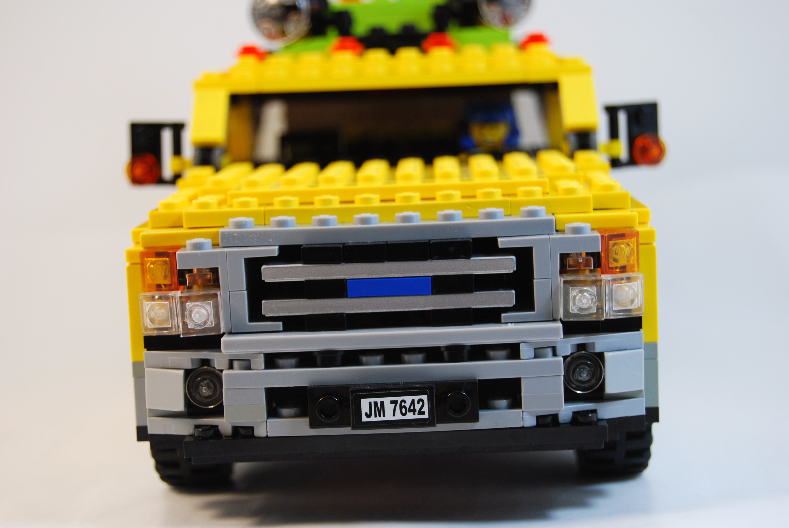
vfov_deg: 16.6
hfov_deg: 24.6
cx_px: 394
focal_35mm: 82
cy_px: 264
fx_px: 1810
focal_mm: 55
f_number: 5.6
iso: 200
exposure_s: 1/60
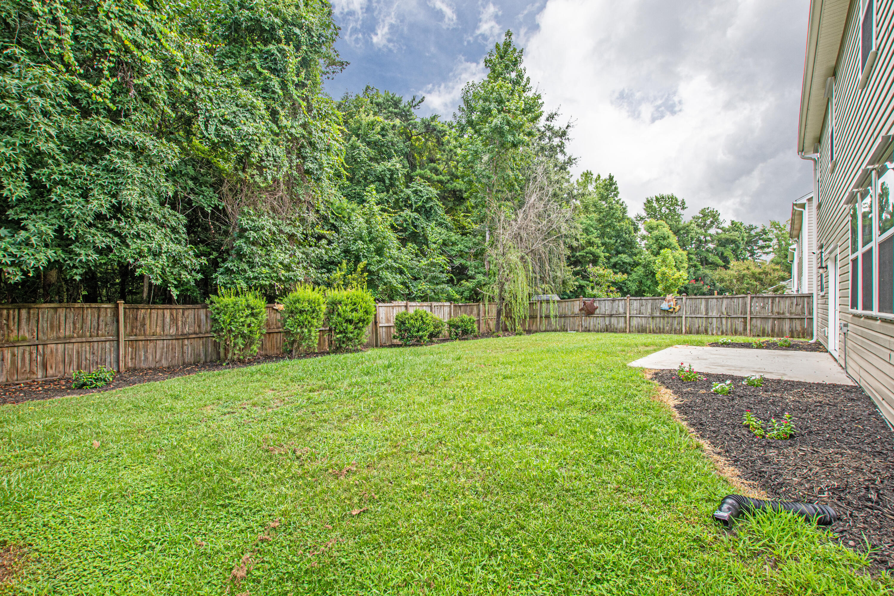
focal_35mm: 15
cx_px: 447
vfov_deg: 77.3
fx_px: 372
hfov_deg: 100.4
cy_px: 298
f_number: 10
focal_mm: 10
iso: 200
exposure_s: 1/80
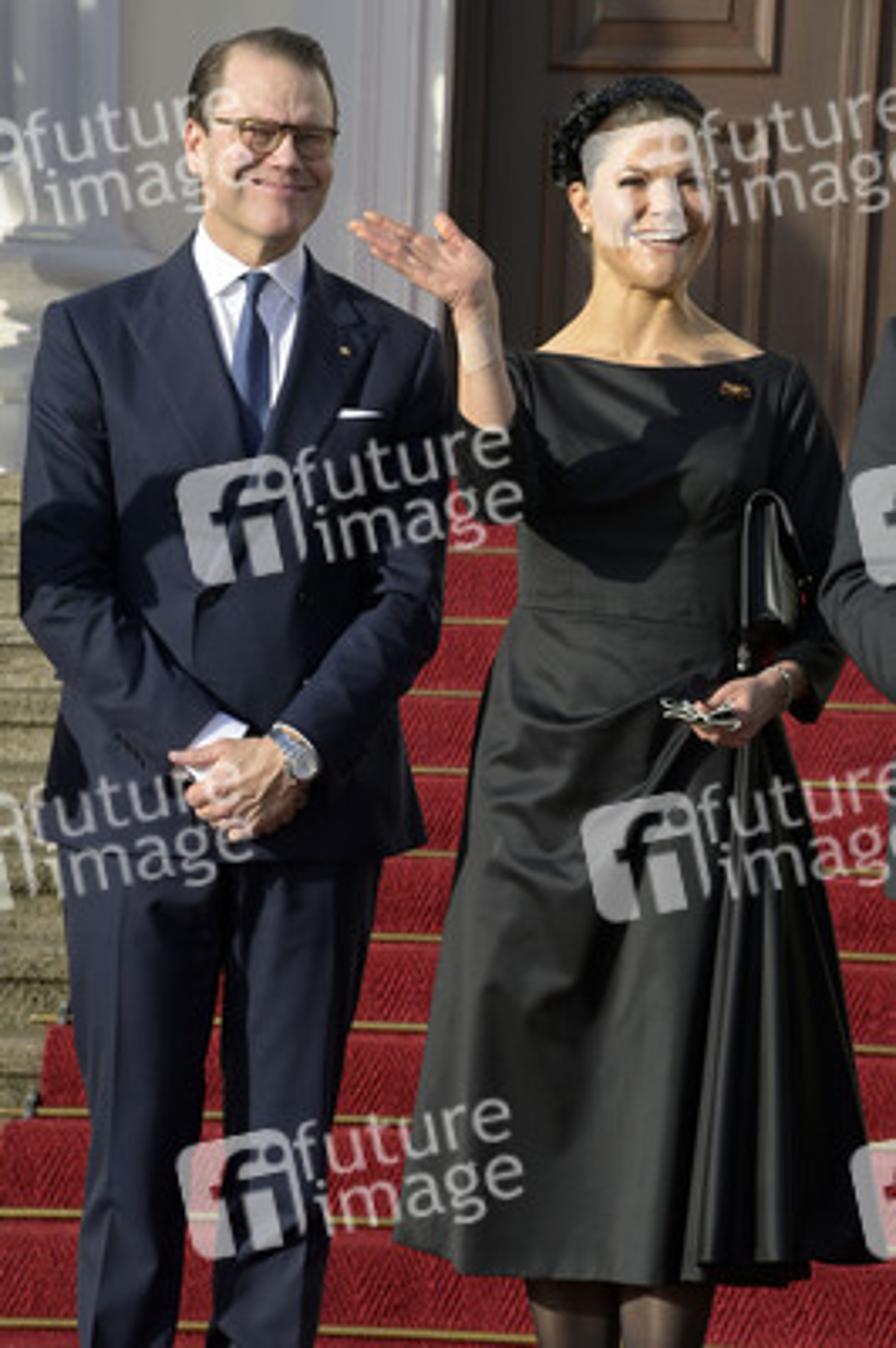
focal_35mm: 230
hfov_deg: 6.0
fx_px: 8601
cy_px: 674
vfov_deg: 9.0
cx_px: 448
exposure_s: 1/200
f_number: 16
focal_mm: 230
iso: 400
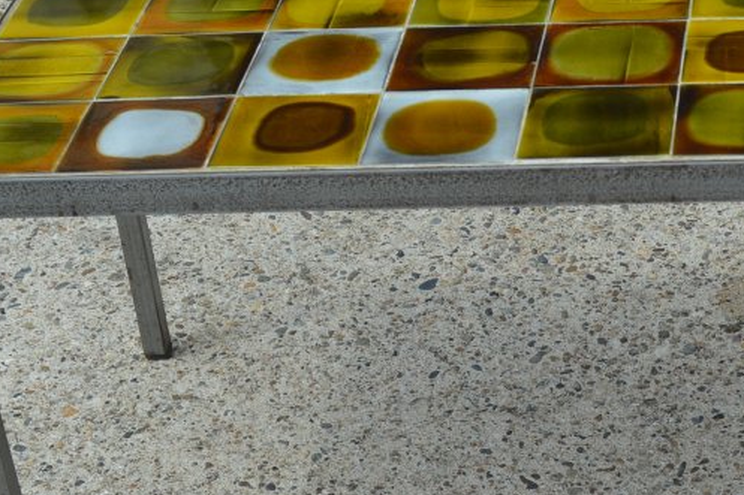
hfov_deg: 17.9
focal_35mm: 112
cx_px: 692
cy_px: 320
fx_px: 2318
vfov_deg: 12.2
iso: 100
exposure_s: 1/200
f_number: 7.1
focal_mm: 31
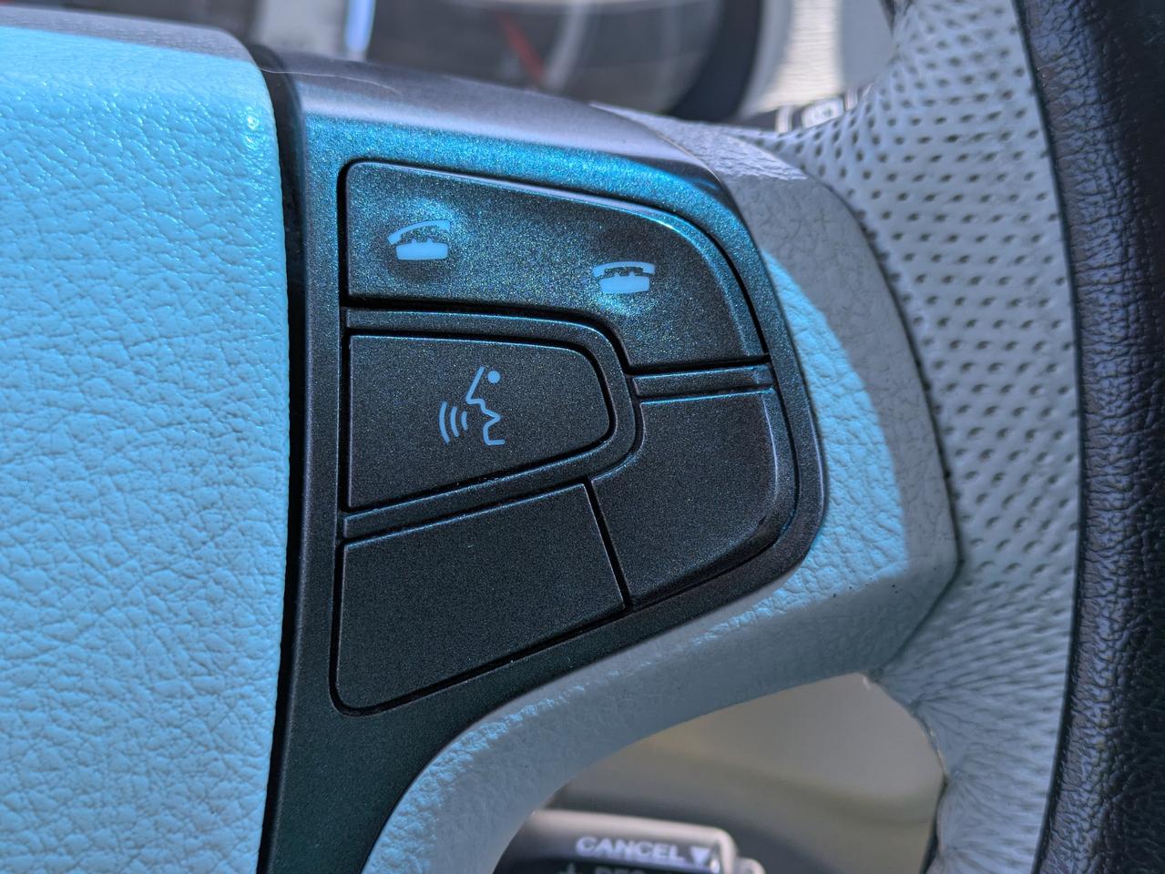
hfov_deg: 37.5
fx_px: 1717
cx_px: 582
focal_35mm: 51
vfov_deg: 28.6
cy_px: 437
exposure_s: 1/201
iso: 57
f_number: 1.89
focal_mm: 5.43
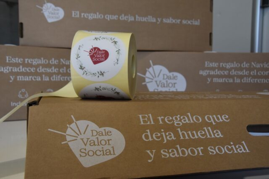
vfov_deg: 33.0
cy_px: 90
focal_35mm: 40
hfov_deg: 47.9
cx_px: 134
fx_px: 303
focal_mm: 27
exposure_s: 1/200
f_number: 7.1
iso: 800
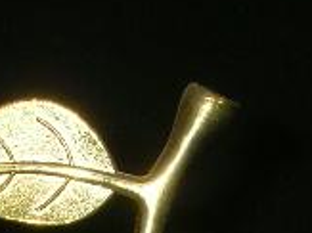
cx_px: 157
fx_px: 1342
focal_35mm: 149
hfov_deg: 13.3
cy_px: 369
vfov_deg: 9.6
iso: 100
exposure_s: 1/31.6
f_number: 7
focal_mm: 6
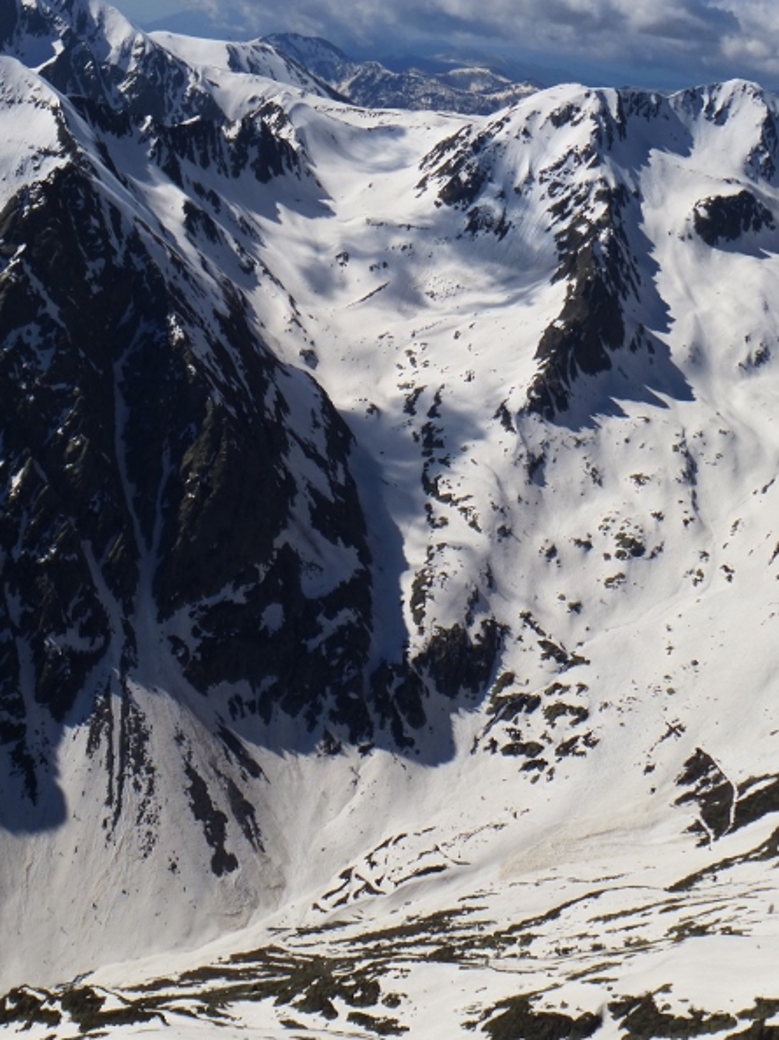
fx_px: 1982
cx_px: 333
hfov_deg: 22.2
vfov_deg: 29.4
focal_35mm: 66
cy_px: 585
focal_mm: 8.7
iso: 100
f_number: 4.5
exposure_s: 1/2000
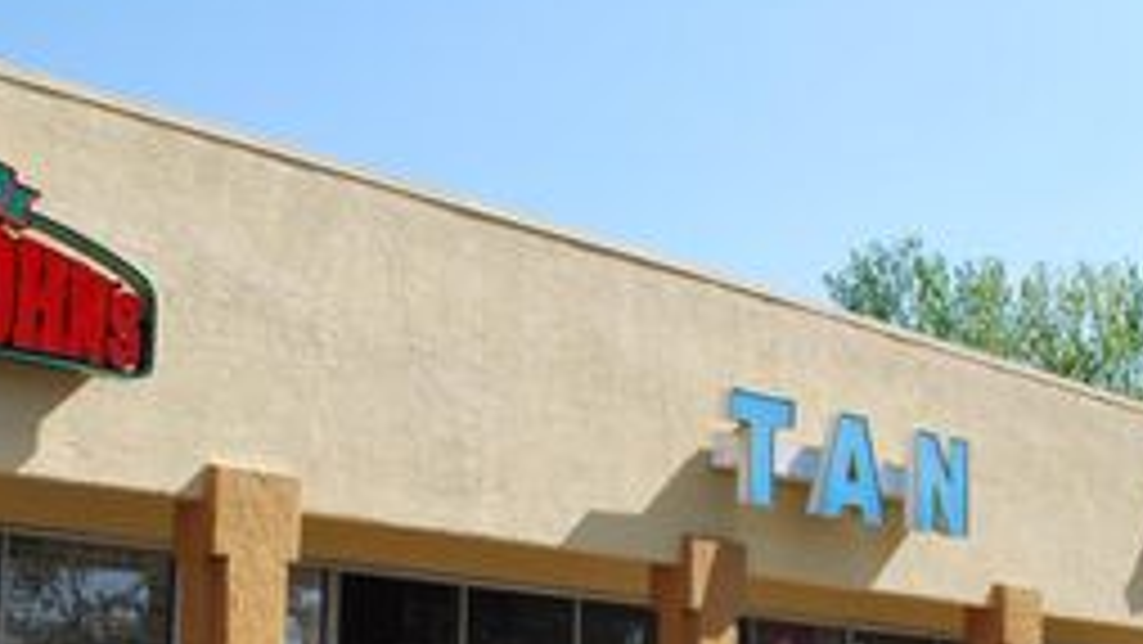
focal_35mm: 62
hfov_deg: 33.8
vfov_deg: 19.2
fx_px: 1879
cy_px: 545
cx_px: 526
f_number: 7.1
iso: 100
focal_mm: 20
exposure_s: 1/200
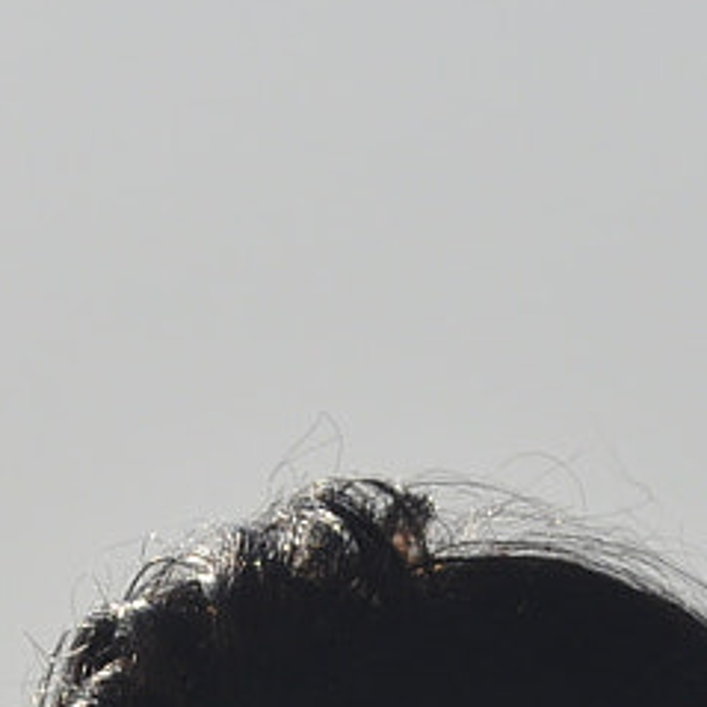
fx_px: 35470
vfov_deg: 1.1
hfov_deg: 1.1
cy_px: 1392
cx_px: 92
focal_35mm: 1535
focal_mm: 180
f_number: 11
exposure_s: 1/640
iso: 200
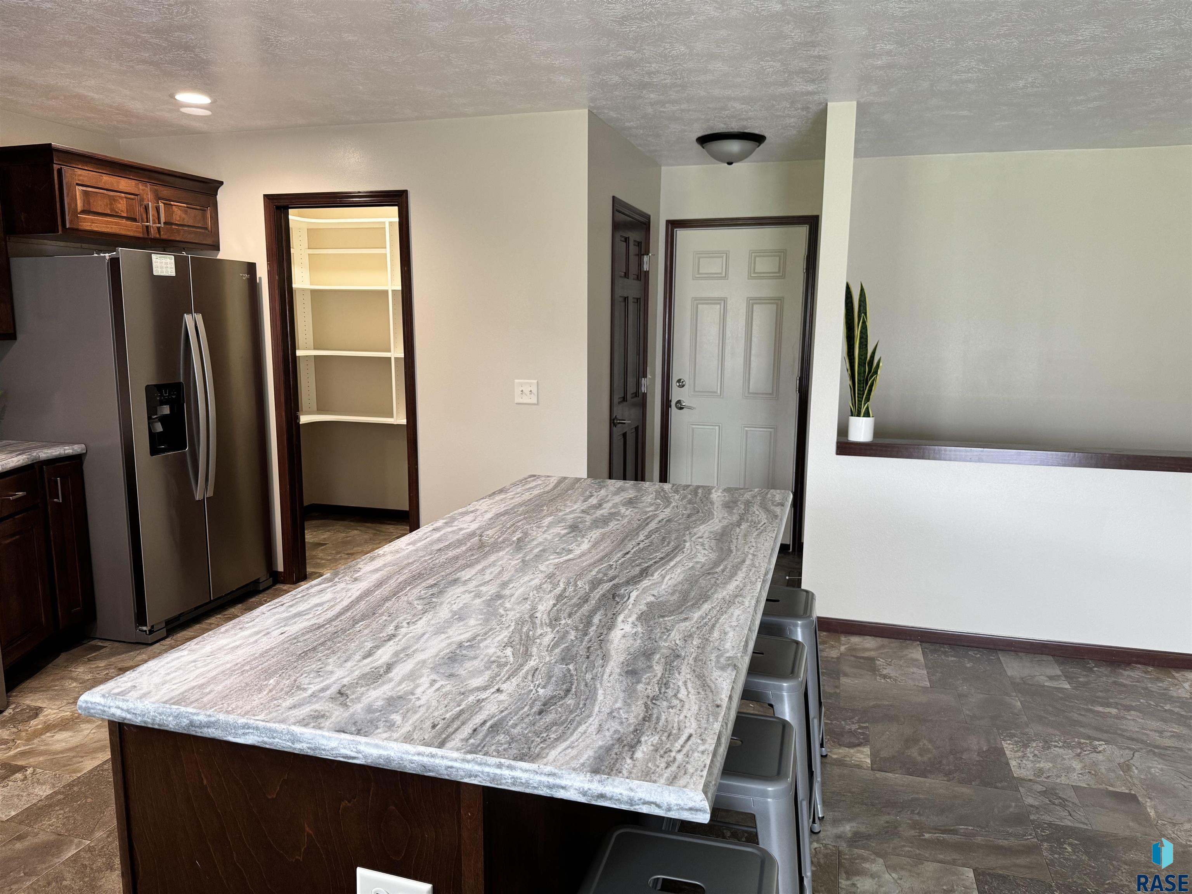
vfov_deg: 56.8
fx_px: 826
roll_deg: -0.2
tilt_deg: -9.1
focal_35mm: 24
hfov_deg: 71.6
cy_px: 447
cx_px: 596
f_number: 1.78
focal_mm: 6.76
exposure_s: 1/60
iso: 160
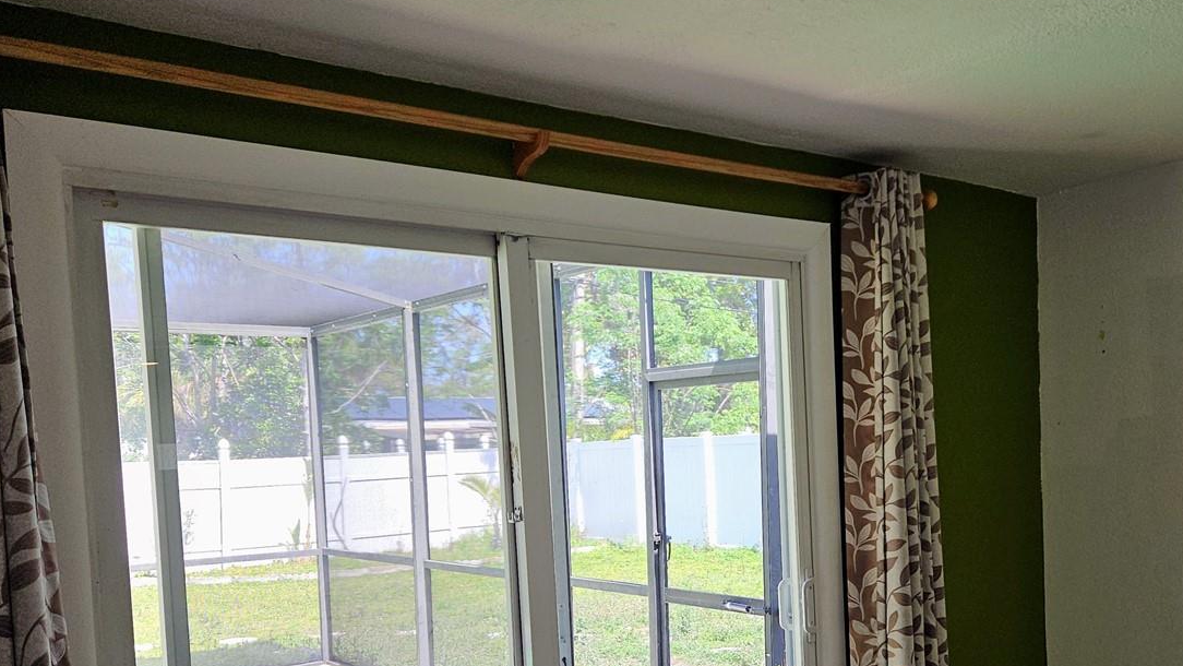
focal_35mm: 37
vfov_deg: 31.4
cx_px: 780
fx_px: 1161
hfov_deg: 53.0
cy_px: 499
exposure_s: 1/120
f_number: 1.8
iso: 25
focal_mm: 5.4
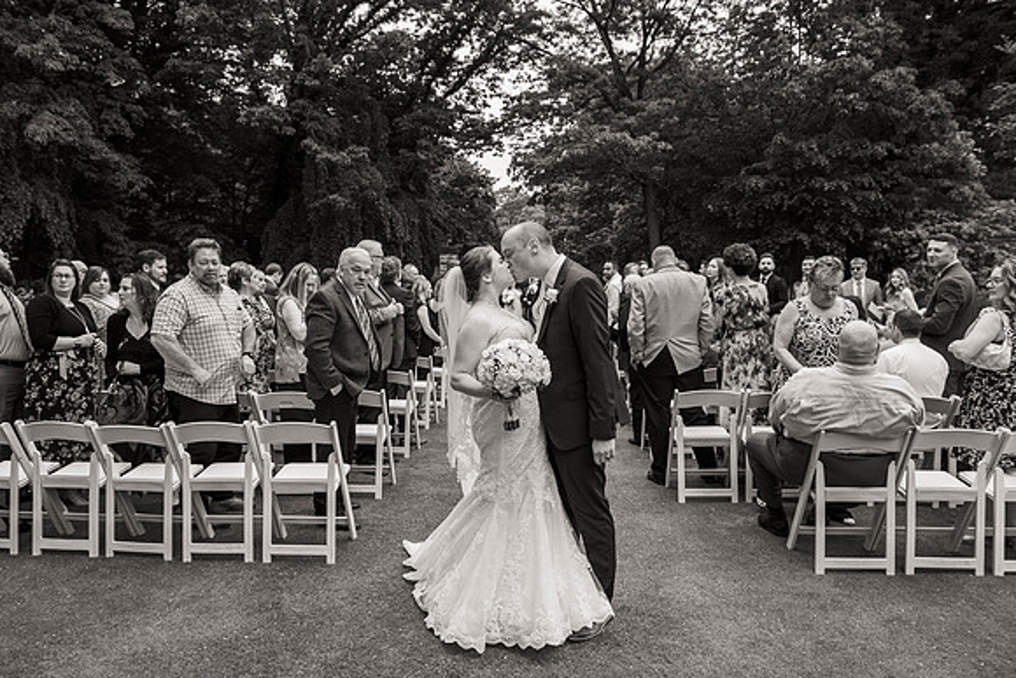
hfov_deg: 71.3
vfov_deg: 51.2
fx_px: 708
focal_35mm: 25
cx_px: 485
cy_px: 347
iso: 800
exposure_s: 1/640
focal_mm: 24
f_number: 4.5
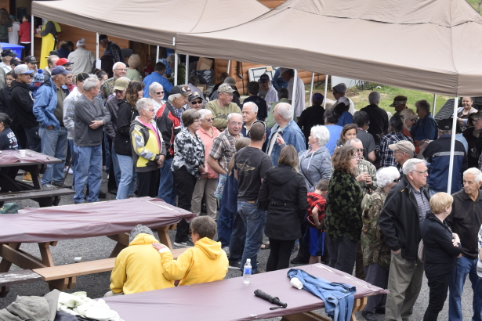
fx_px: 1057
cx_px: 409
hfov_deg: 25.1
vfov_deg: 17.2
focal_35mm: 79
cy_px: 114
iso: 400
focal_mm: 27
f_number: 5.6
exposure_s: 1/400
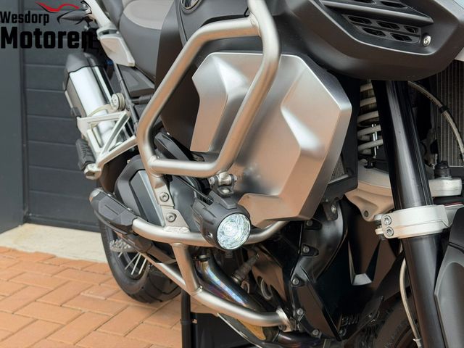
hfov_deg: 39.7
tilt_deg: -10.6
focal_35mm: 48
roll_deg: -2.1
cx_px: 232
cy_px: 174
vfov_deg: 30.3
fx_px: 643
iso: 80
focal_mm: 6.76
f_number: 1.78
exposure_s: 1/875
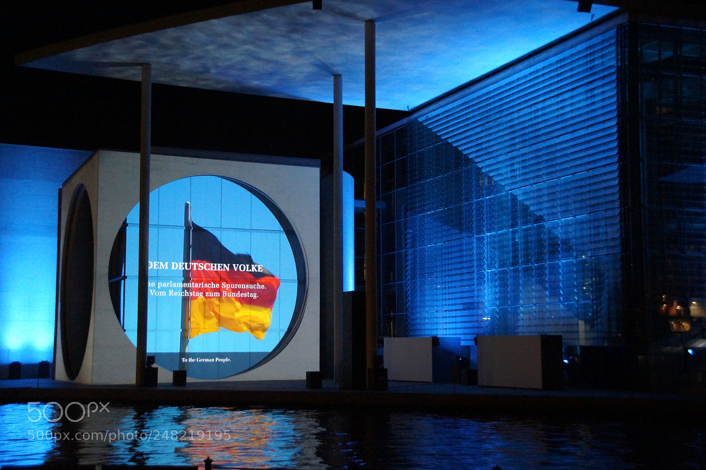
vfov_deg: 29.8
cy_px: 235
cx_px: 353
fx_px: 882
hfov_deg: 43.6
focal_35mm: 45
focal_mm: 30
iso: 3200
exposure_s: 1/20
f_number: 4.5
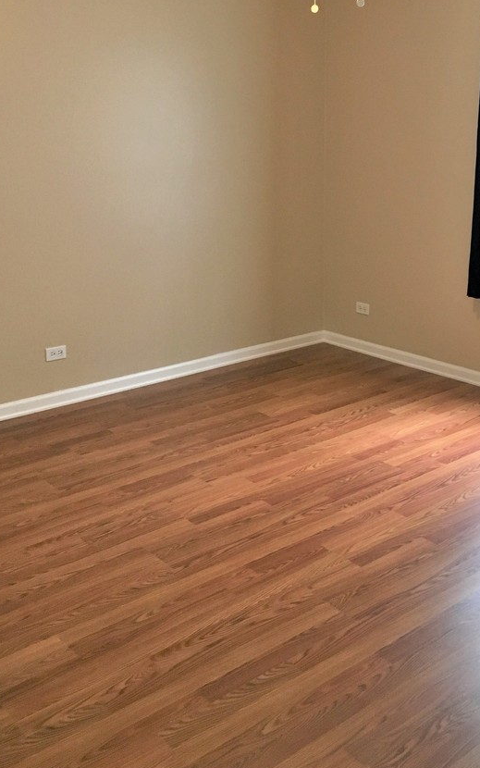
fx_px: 837
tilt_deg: -10.8
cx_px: 277
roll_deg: -0.1
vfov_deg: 48.8
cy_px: 289
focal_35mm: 40
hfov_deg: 31.9
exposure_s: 1/30
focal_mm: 4.15
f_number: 2.2
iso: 125
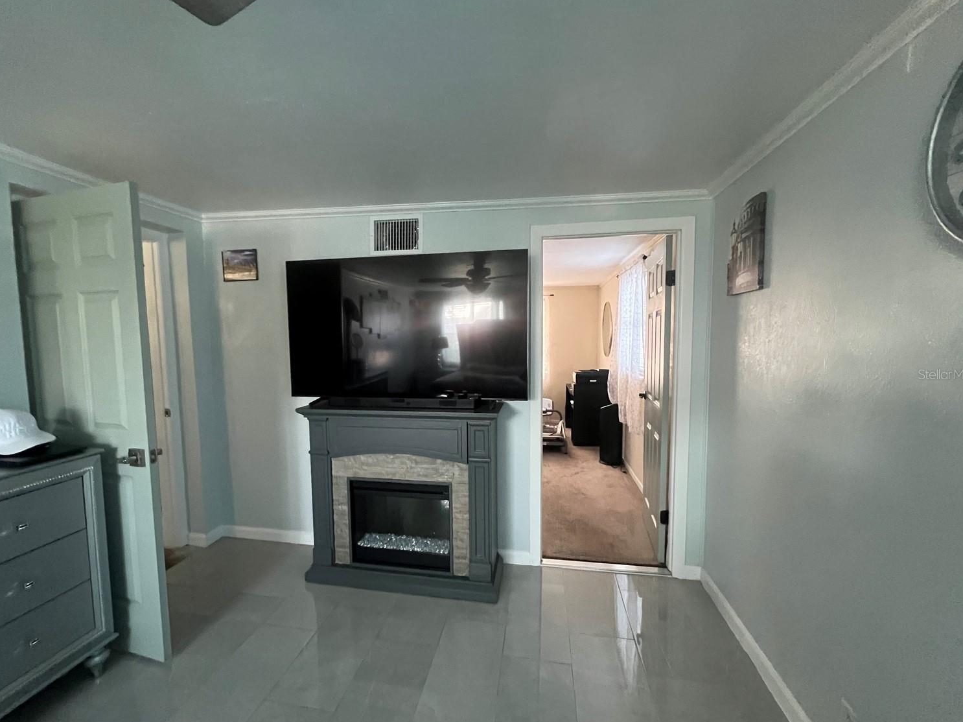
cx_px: 461
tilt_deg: -5.0
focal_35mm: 14
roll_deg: +0.1
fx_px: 389
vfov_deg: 85.6
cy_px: 374
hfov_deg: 102.0
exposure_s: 1/60
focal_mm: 1.57
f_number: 1.8
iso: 800
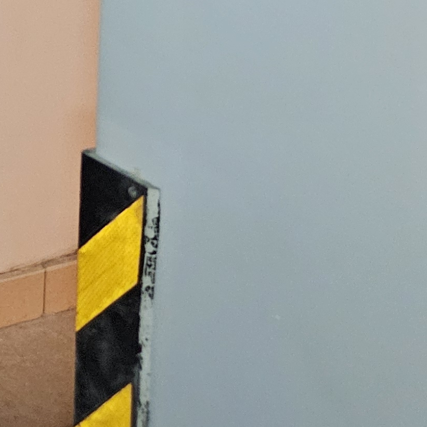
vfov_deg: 15.7
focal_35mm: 99
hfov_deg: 14.5
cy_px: -268
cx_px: -438
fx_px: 1382
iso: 1250
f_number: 1.8
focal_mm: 5.4
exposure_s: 1/25
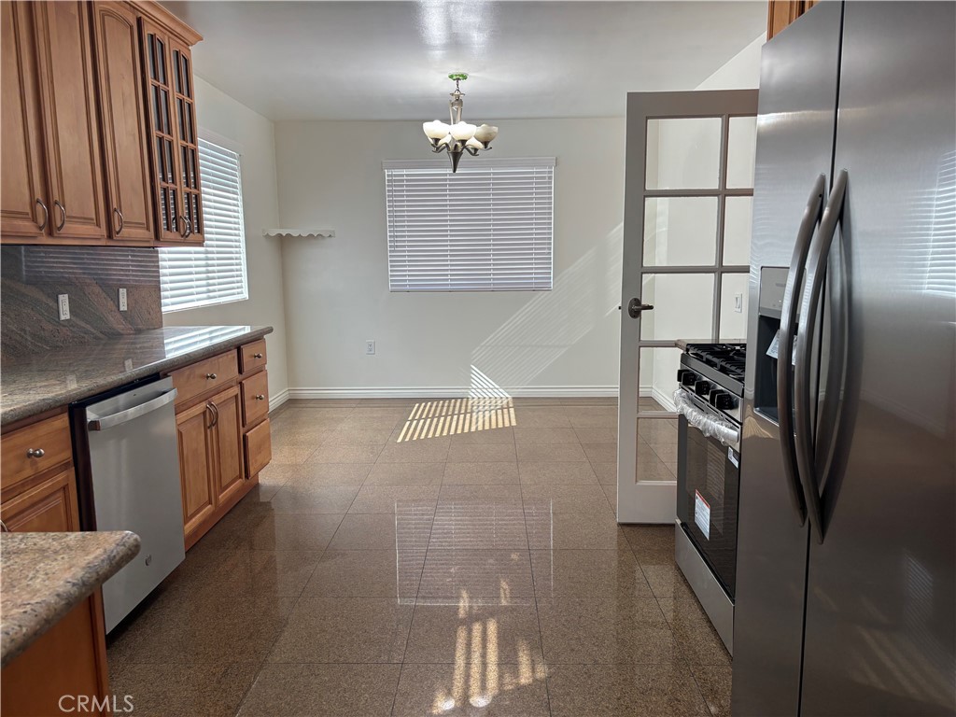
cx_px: 478
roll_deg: +0.3
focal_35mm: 26
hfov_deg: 67.3
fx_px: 718
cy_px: 358
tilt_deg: -7.7
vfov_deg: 53.1
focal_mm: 5.96
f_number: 1.6
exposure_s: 1/120
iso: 100
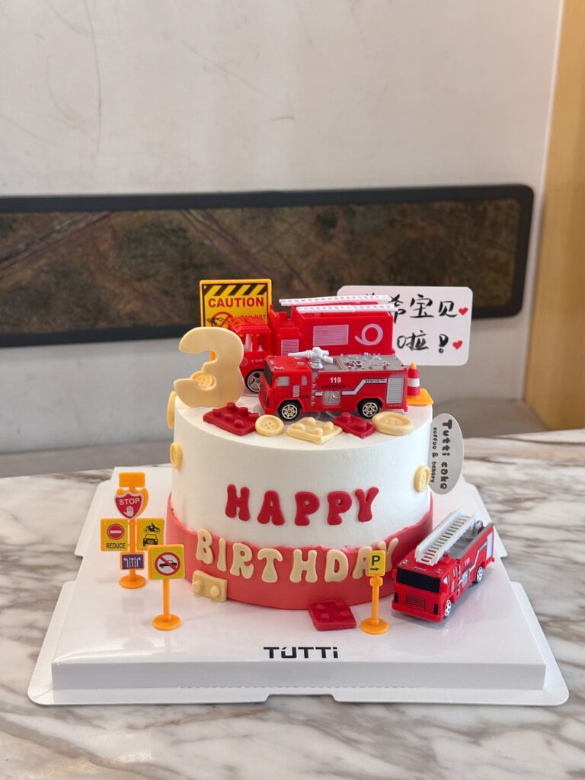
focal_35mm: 48
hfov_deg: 30.3
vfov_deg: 39.7
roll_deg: -1.5
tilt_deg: -17.4
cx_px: 292
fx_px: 1082
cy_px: 390
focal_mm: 6.86
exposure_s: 1/50
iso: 200
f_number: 1.78
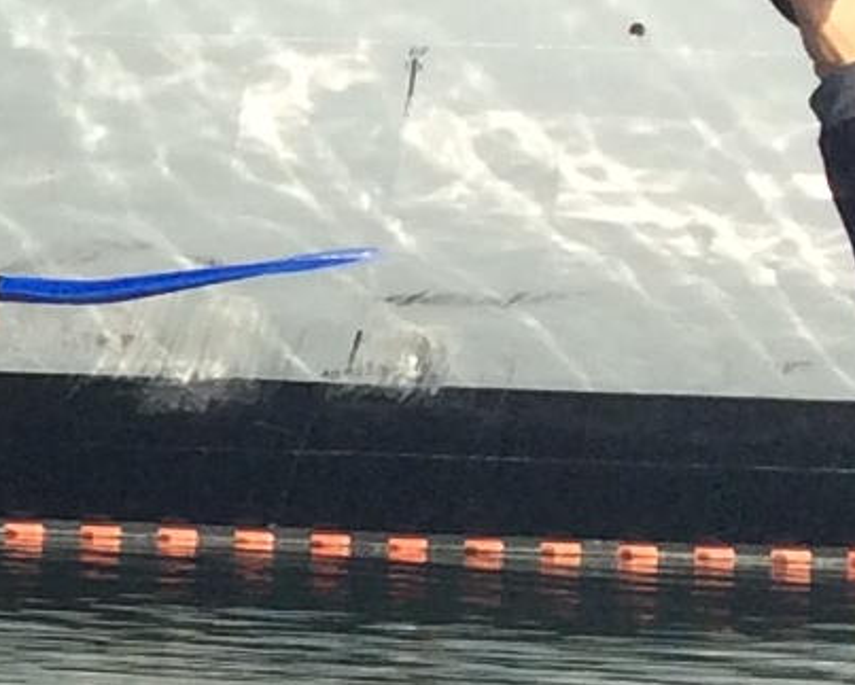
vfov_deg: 6.8
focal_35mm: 229
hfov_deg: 7.3
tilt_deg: -1.7
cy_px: 252
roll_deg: -1.2
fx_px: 5799
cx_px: -1808
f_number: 2.2
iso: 32
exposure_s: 1/2415
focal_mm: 4.15
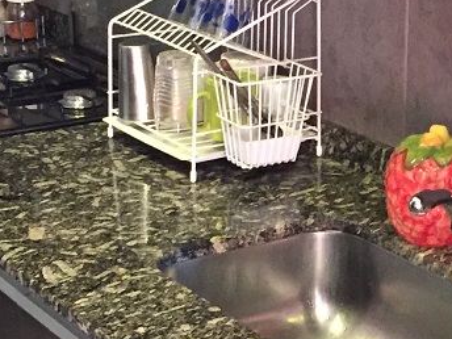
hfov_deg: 18.0
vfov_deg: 13.7
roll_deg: -0.7
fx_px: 1410
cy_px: 225
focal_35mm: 108
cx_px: 397
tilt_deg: -18.5
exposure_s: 1/25
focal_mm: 4.15
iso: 250
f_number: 2.2
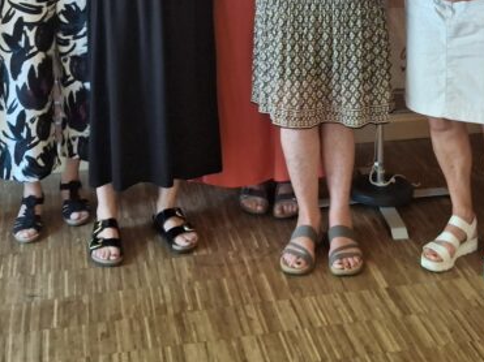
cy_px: -65
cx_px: 249
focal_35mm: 69
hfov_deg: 28.2
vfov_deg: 20.1
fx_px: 964
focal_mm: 4.69
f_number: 1.8
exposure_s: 1/50
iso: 200
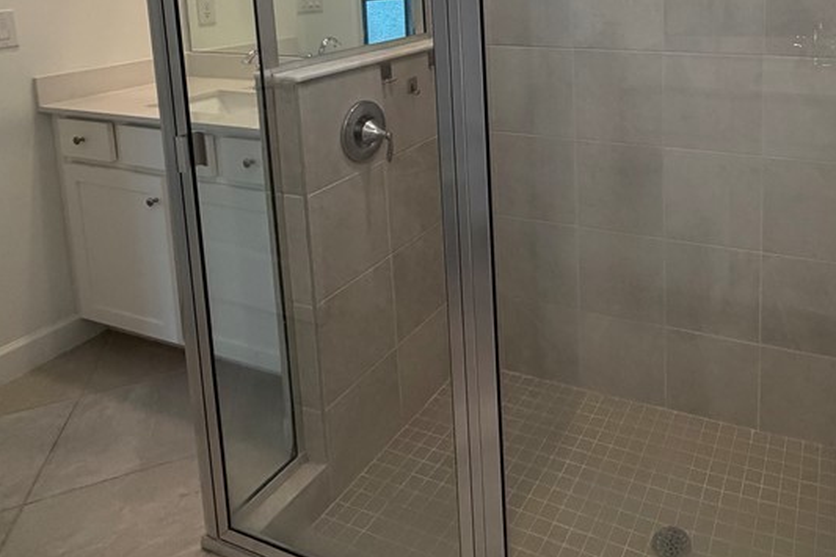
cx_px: 612
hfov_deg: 62.3
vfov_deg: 41.8
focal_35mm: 28
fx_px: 650
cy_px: 35
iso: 250
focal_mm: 2.22
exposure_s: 1/120
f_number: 2.2
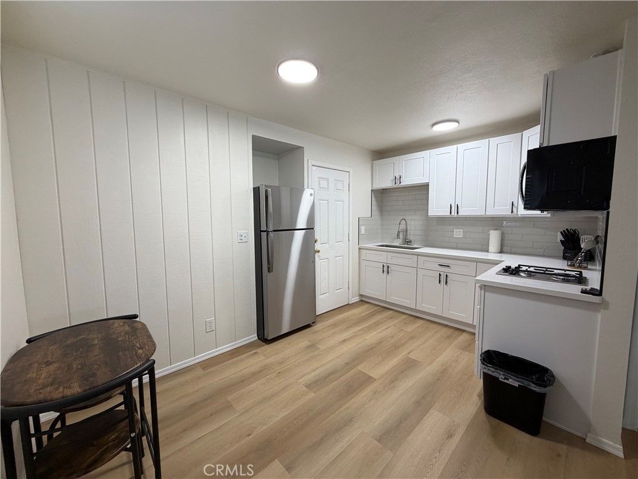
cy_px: 240
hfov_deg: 102.1
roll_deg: +0.4
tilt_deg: -5.4
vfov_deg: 85.7
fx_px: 258
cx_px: 319
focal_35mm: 14
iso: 200
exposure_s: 1/120
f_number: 2.2
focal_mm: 2.22
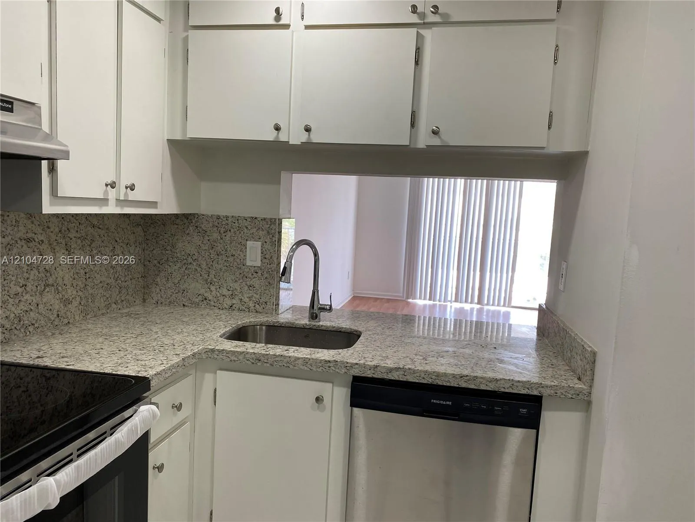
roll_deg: -3.3
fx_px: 522
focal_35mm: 26
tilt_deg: -7.8
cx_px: 348
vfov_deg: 53.1
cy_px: 261
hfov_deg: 67.3
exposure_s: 1/120
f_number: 1.8
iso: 64
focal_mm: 4.25
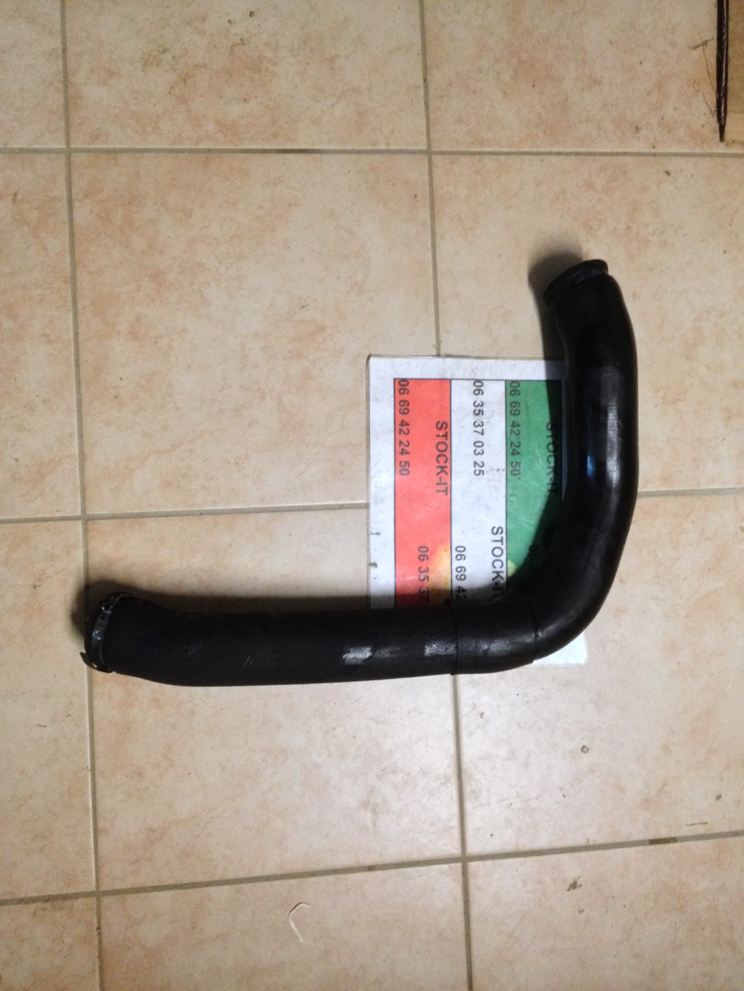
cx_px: 372
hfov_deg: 40.7
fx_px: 1003
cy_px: 496
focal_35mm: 35
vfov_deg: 52.6
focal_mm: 4.28
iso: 250
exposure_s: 1/20
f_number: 2.4
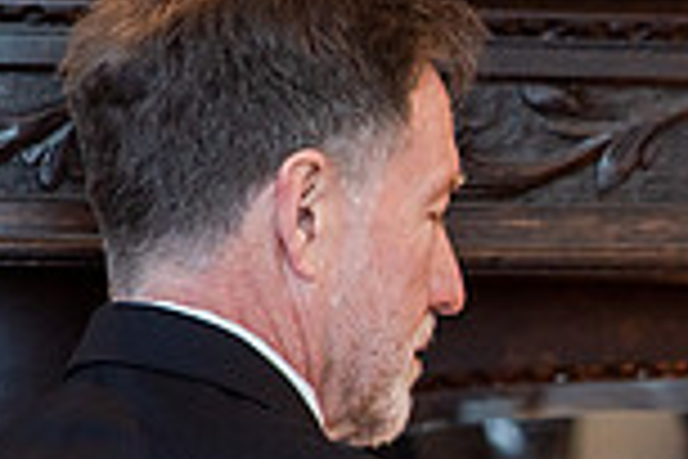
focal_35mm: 322
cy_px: 641
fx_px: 6153
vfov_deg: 4.2
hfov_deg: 6.3
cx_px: 1241
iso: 640
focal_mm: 85
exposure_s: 1/125
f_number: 3.2
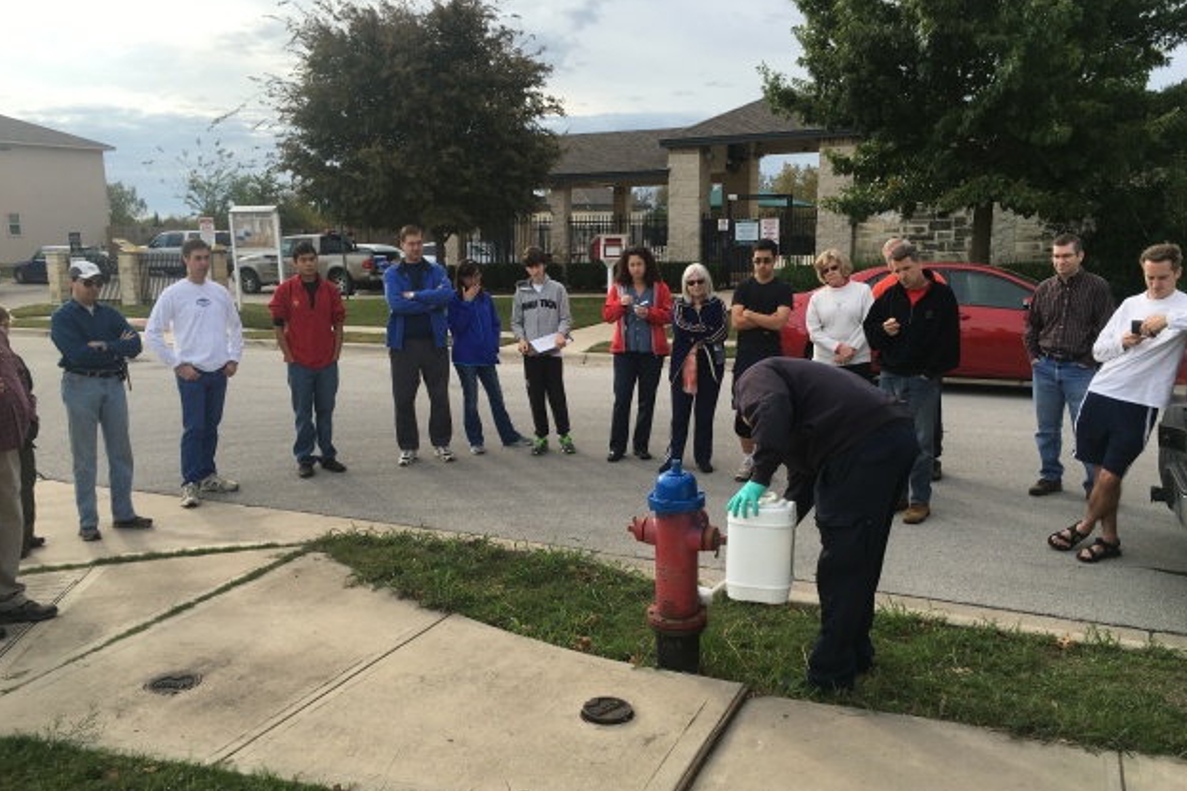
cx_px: 606
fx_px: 1022
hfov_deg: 60.3
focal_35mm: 31
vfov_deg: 42.2
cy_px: 438
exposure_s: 1/605
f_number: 2.2
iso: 25
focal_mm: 4.15
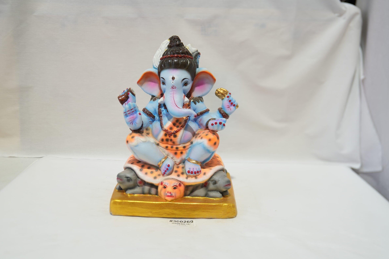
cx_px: 181
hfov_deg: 49.5
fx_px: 421
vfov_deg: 34.2
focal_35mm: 39
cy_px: 129
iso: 500
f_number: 3.5
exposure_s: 1/200
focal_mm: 36
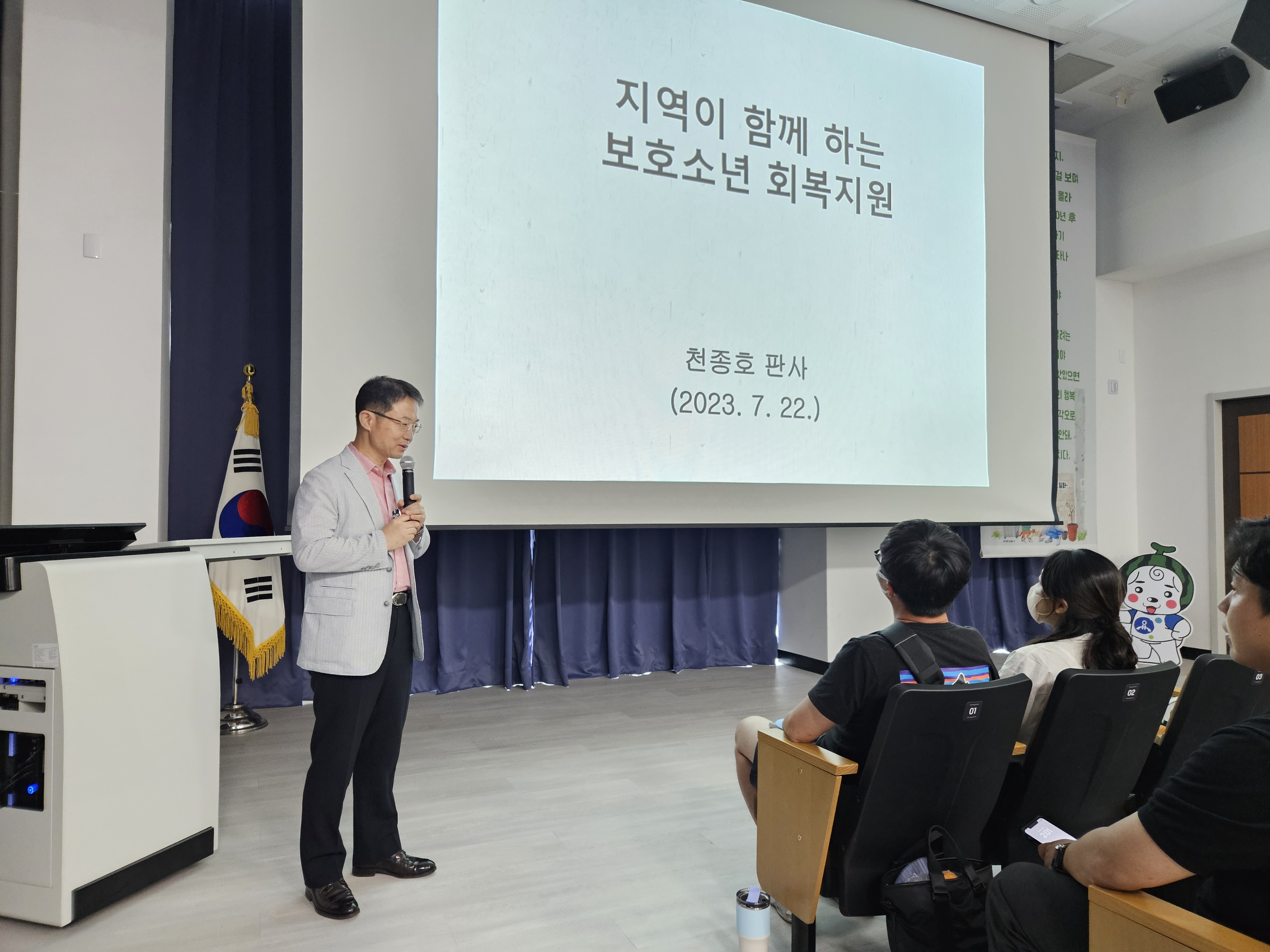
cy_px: 476
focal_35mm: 23
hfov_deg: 73.9
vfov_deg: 58.9
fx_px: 844
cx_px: 635
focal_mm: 5.4
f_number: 1.8
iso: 640
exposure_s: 1/45
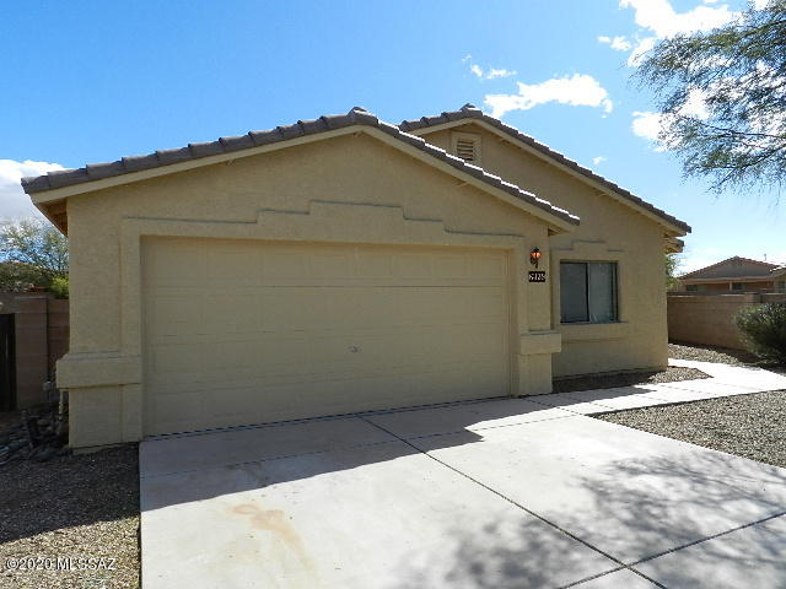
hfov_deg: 73.9
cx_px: 393
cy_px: 294
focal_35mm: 23
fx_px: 522
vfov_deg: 58.9
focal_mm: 4
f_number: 4.5
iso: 160
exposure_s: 1/800
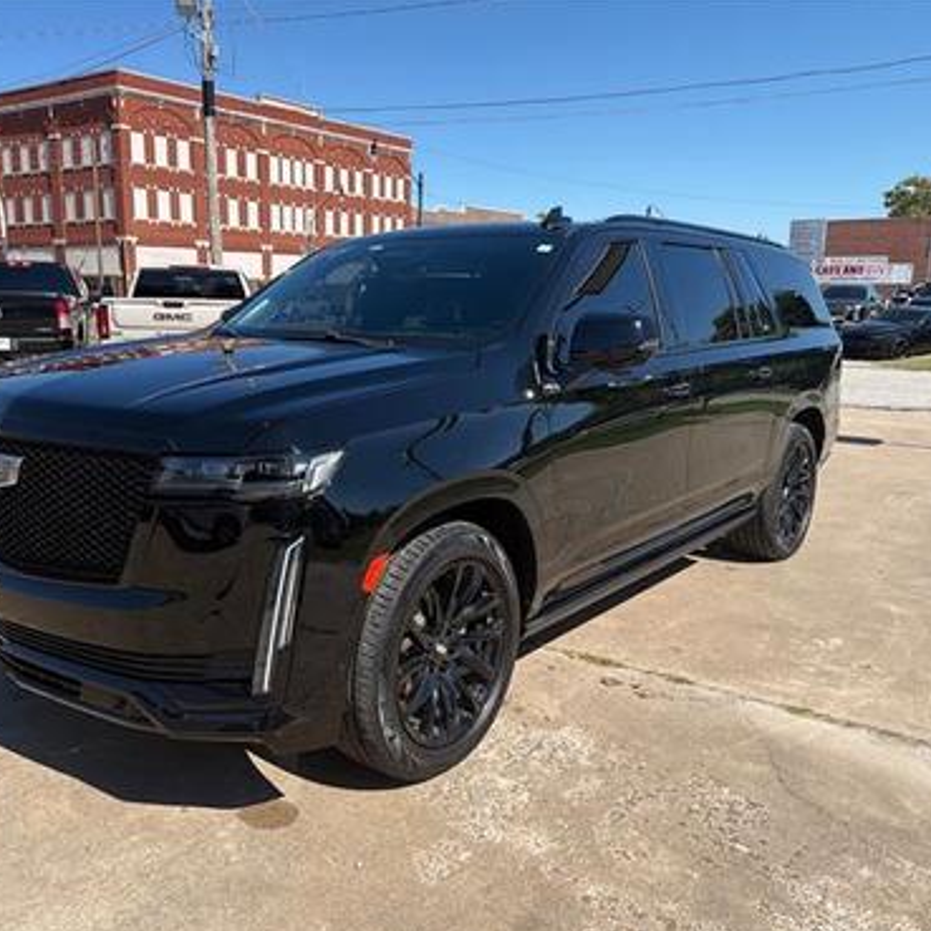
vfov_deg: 55.6
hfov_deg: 55.1
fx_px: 882
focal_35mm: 29
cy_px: 472
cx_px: 356
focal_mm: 6.76
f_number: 1.78
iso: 80
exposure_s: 1/3759
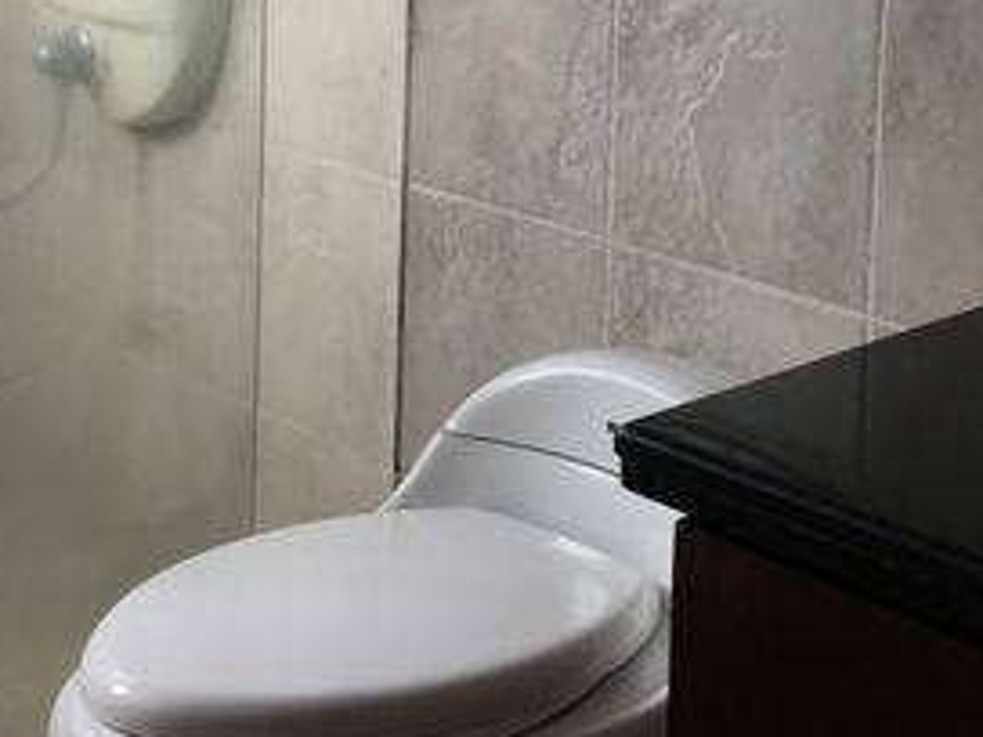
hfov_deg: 27.2
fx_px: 2016
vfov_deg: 19.9
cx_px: 660
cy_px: -54
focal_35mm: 71
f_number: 2.2
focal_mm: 4.15
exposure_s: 1/50
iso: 25
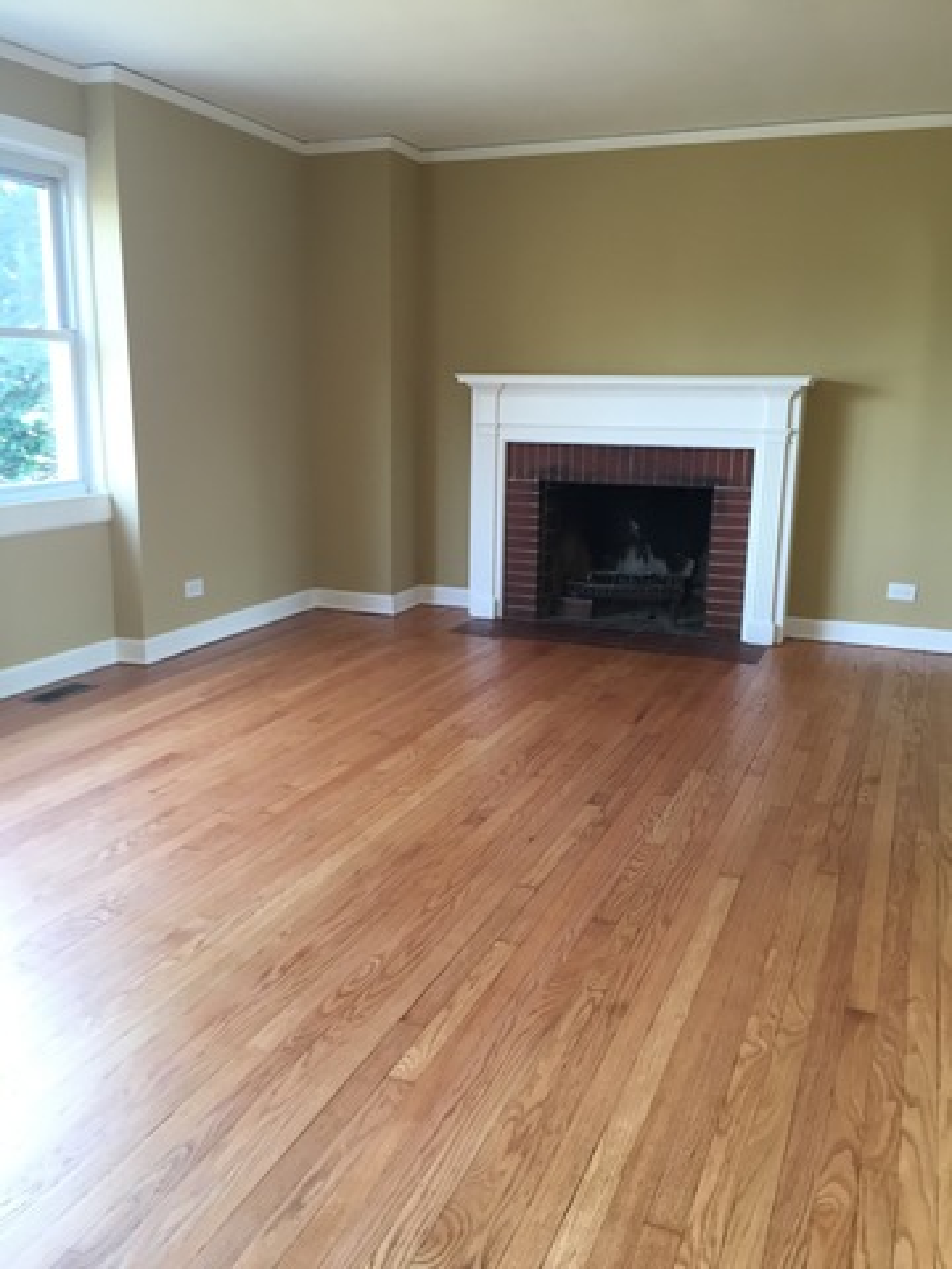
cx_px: 476
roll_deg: -0.3
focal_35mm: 29
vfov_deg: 61.7
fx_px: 1063
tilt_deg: -13.3
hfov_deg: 48.2
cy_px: 634
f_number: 2.2
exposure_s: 1/30
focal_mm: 4.15
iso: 64
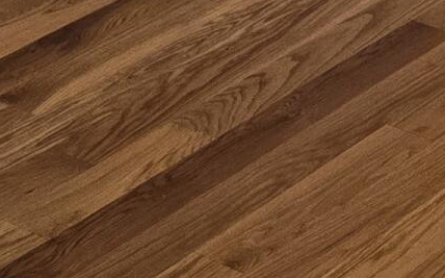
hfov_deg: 11.3
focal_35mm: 171
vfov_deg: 6.6
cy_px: -699
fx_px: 2073
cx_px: 830
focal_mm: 6.3
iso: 250
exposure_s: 1/120
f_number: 1.7
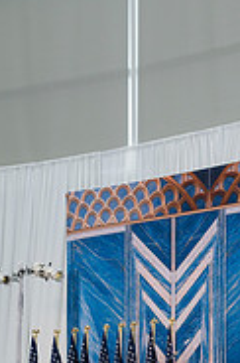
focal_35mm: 98
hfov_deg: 13.6
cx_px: 270
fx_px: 984
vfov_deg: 19.9
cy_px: 404
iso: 220
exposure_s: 1/160
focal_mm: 40
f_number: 4
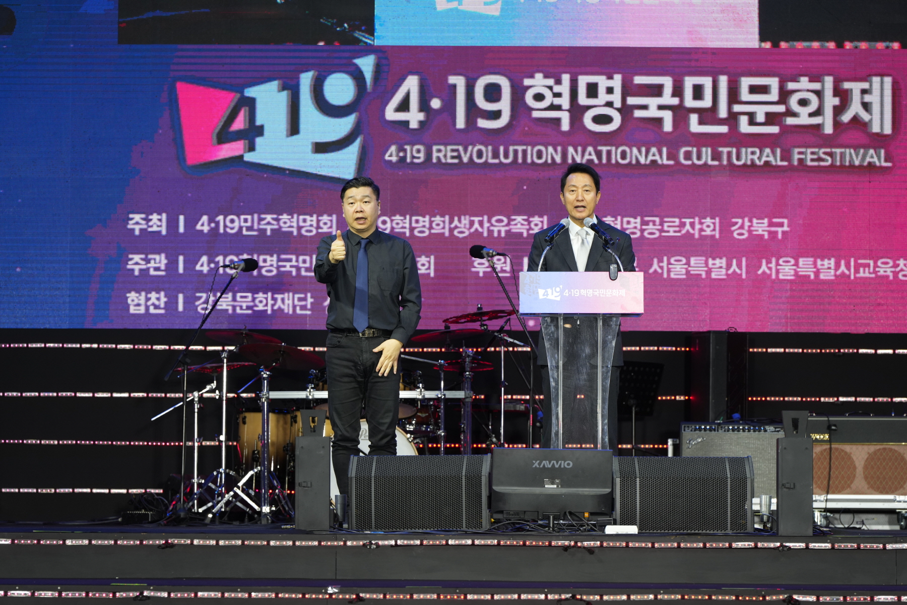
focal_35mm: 170
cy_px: 302
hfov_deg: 12.1
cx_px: 454
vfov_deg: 8.1
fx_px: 4283
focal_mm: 170
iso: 500
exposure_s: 1/200
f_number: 4.5
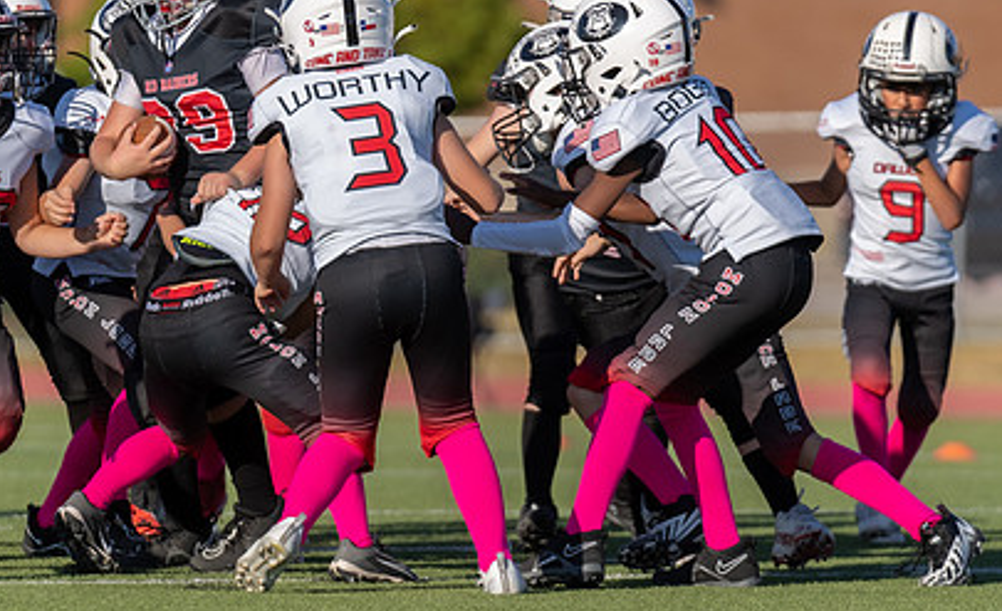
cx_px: 372
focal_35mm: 463
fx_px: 12558
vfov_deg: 2.8
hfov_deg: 4.6
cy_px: 324
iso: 100
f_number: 2.8
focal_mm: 200
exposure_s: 1/1600
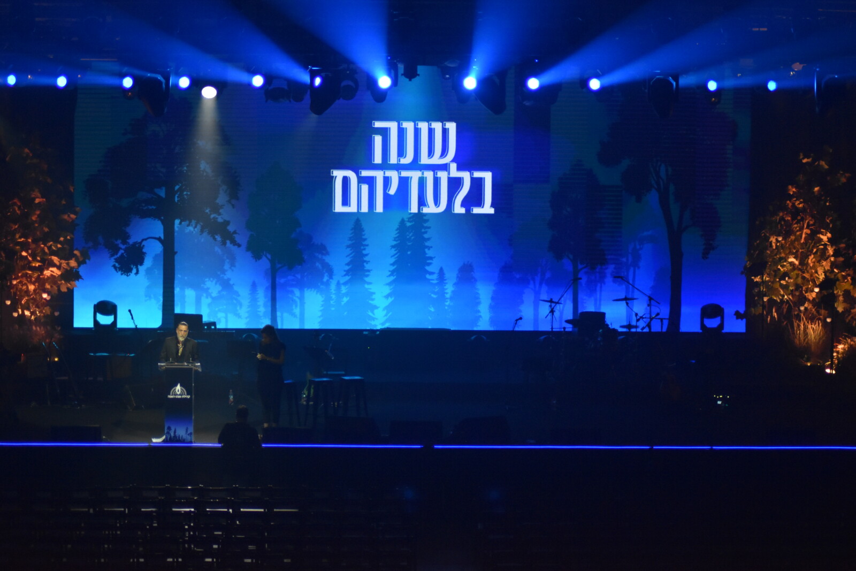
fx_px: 2497
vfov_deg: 13.0
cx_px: 428
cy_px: 286
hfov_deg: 19.5
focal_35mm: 105
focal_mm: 70
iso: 2800
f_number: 4
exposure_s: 1/250
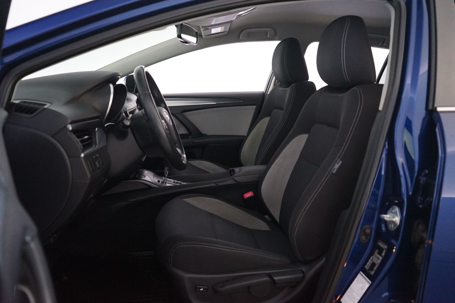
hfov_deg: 65.5
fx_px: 354
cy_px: 152
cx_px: 228
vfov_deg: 46.4
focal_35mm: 28
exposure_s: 1/20
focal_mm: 28
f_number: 3.5
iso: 5000
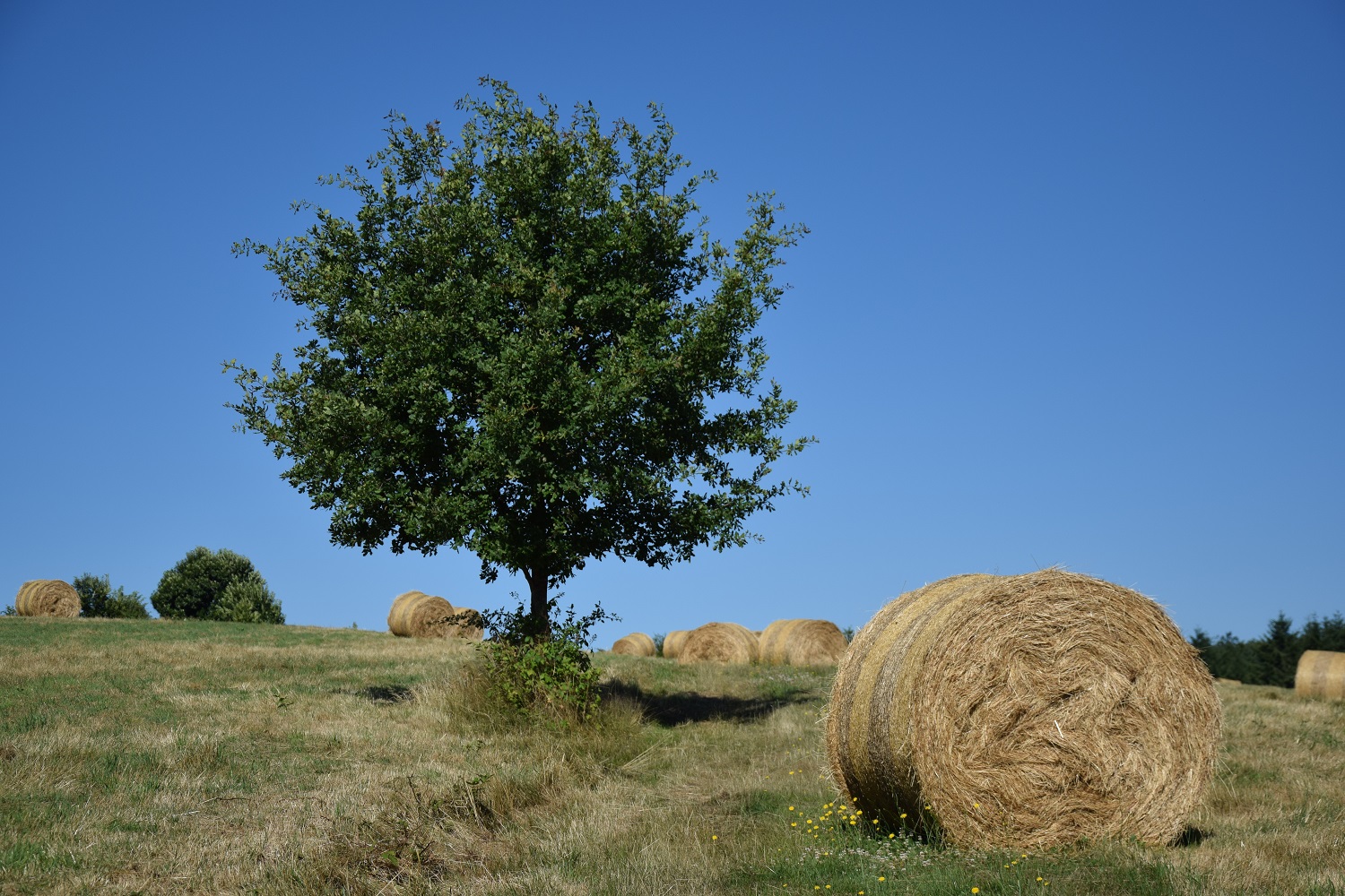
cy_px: 448
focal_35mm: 72
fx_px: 2690
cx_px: 672
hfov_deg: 28.1
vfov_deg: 18.9
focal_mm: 48
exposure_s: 1/1250
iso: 125
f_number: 4.8
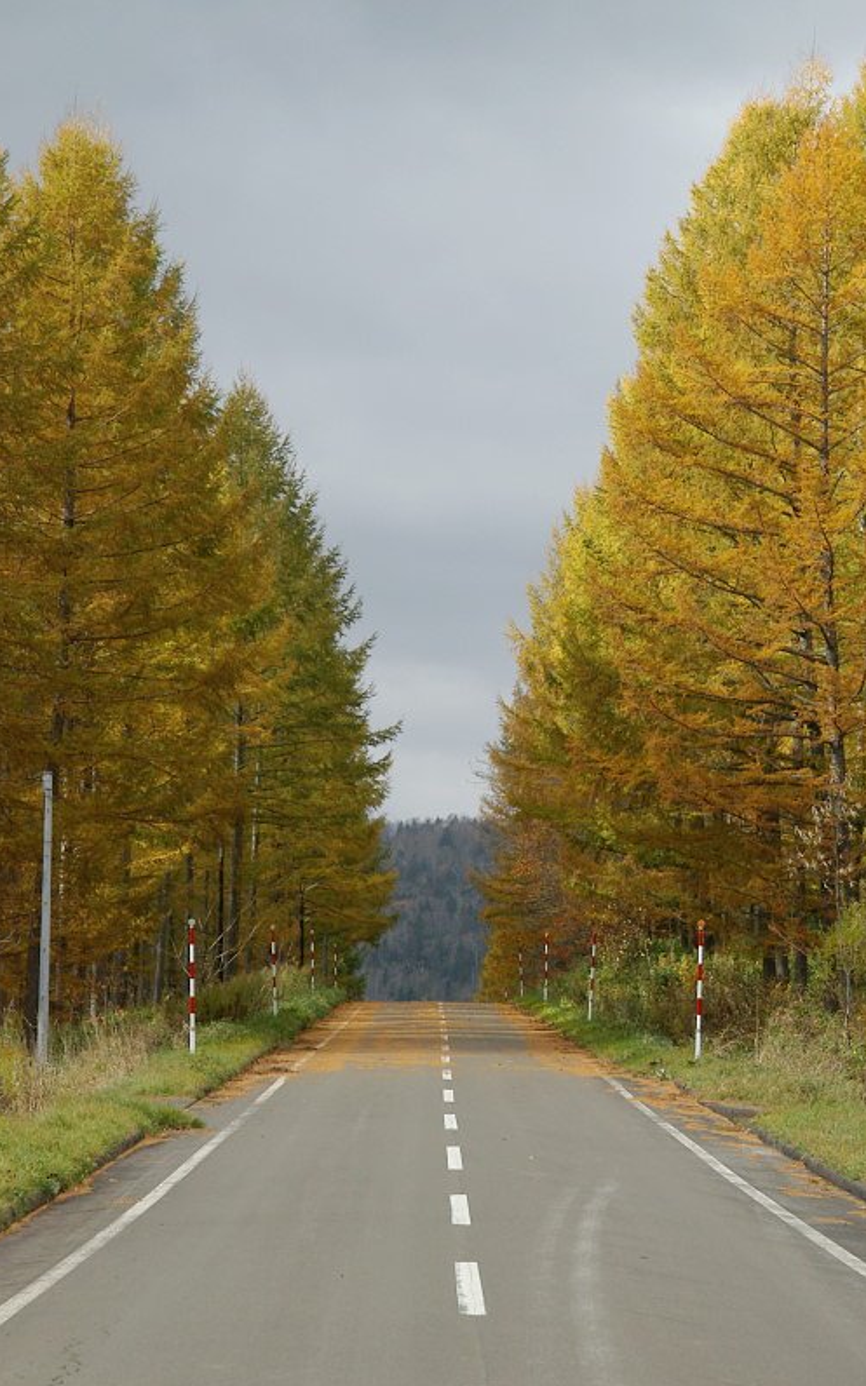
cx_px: 448
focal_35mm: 123
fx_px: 4648
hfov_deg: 10.6
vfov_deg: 17.0
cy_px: 695
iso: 400
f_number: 9
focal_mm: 80
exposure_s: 1/250
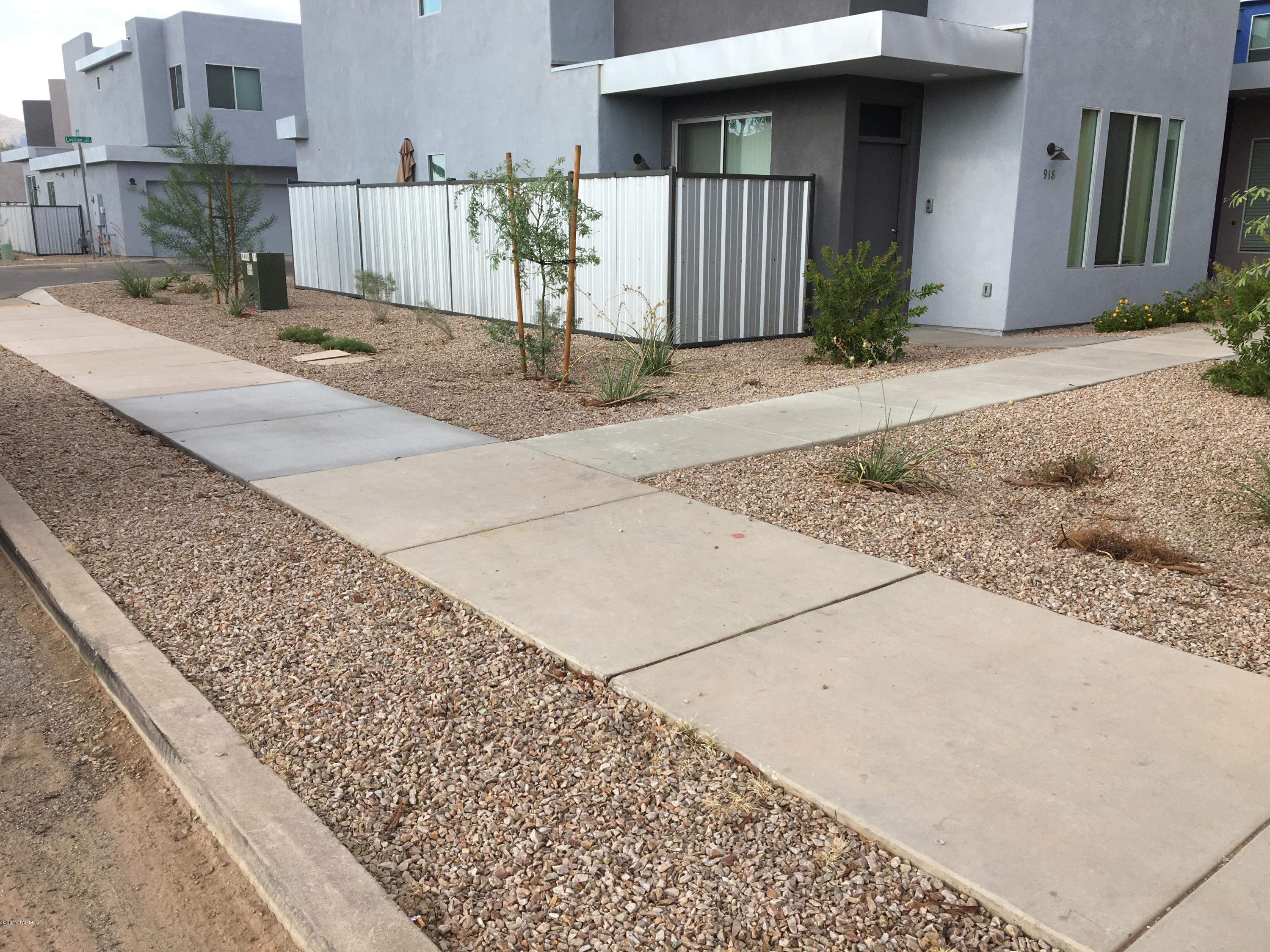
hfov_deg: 61.7
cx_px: 635
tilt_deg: -12.4
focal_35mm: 29
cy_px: 476
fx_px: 1064
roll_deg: +0.0
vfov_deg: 48.2
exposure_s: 1/506
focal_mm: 4.15
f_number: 2.2
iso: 25
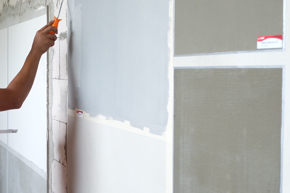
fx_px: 475
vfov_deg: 23.0
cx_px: 64
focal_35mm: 59
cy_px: 93
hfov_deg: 33.1
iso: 800
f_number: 4.2
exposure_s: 1/140
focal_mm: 23.2
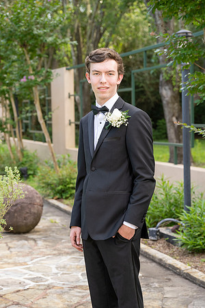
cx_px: 102
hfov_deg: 17.7
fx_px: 658
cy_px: 154
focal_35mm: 77
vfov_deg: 26.3
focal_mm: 77
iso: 500
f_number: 5
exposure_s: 1/200
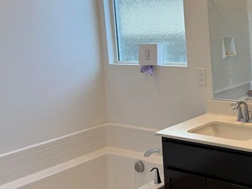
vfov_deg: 25.9
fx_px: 408
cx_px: 201
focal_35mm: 56
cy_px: 54
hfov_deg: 33.4
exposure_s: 1/367
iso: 100
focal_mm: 6.76
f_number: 1.78
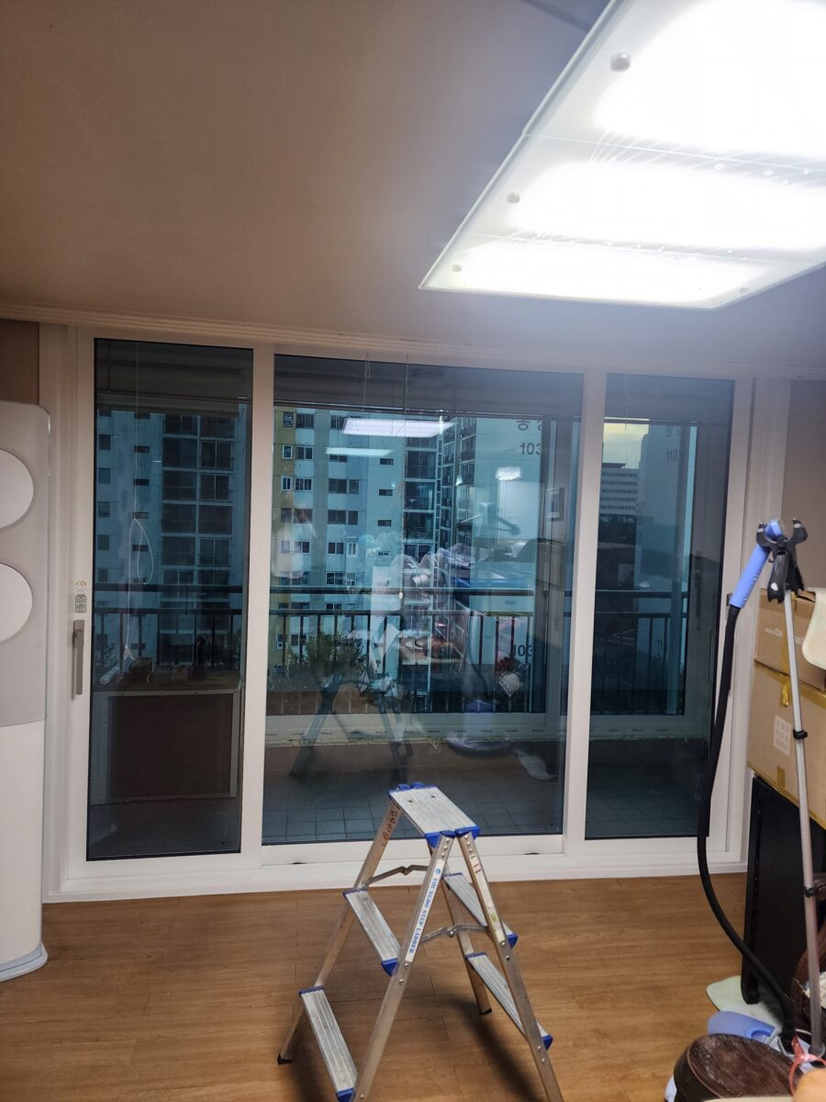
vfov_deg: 73.9
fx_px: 732
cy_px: 551
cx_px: 413
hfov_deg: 58.9
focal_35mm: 23
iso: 160
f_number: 1.8
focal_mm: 6.4
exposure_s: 1/120
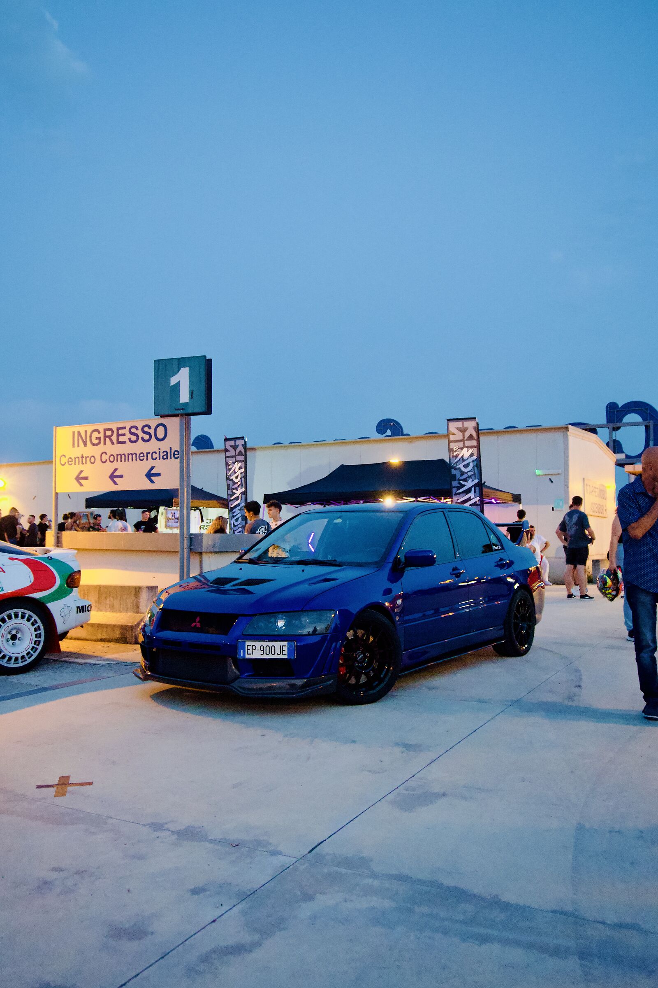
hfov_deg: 47.9
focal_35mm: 27
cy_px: 494
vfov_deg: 67.4
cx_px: 329
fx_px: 740
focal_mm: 18
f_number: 3.5
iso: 6400
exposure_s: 1/125
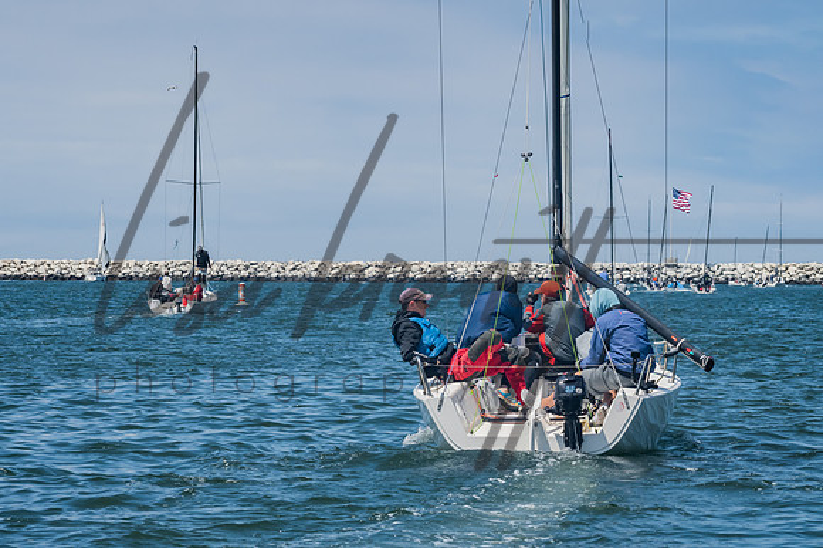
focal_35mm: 165
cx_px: 412
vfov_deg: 8.3
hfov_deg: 12.5
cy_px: 274
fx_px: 3770
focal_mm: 110
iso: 640
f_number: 13
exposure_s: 1/1000
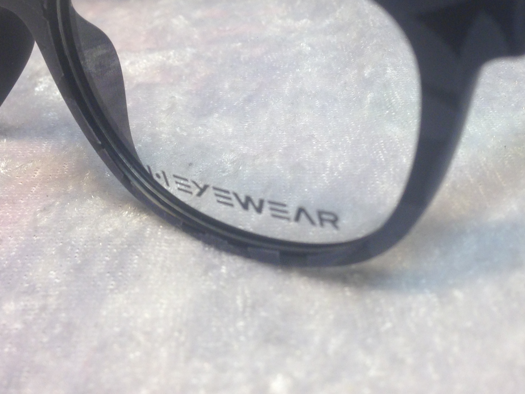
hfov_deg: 33.2
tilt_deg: -16.7
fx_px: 880
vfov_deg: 24.9
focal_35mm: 58
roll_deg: -1.3
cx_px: 291
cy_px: 85
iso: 50
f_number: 2.4
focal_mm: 4.12
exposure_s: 1/50
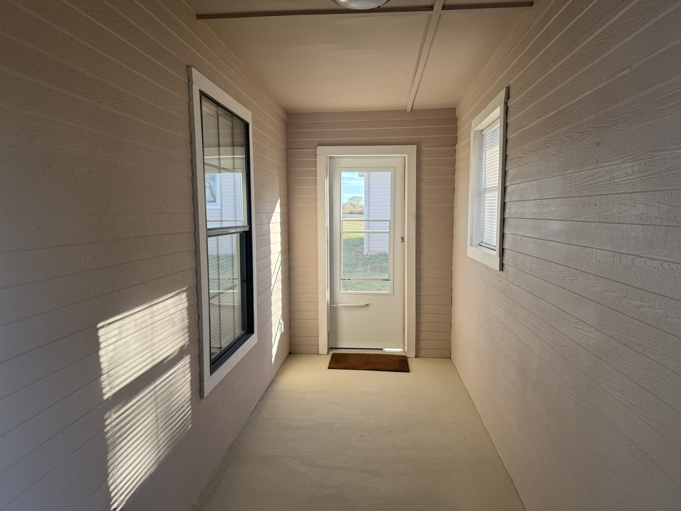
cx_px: 340
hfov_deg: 71.6
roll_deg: +0.6
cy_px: 256
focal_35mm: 24
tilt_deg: -5.4
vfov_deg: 56.8
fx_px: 472
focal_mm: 6.76
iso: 100
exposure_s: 1/440
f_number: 1.78
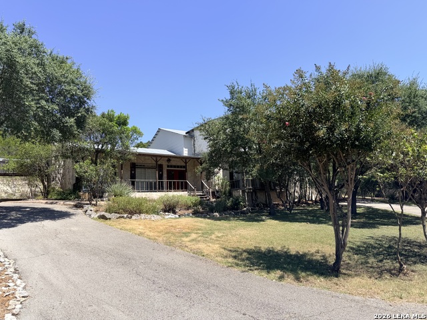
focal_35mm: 24
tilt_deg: +10.4
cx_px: 214
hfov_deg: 71.6
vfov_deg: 56.8
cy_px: 160
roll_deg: +3.4
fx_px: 296
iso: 80
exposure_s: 1/2907
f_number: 1.78
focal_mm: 6.76
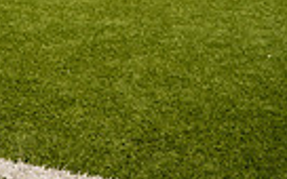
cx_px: -17
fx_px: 767
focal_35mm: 98
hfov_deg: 20.4
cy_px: -274
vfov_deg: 10.9
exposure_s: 1/250
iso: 125
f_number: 8
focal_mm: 29
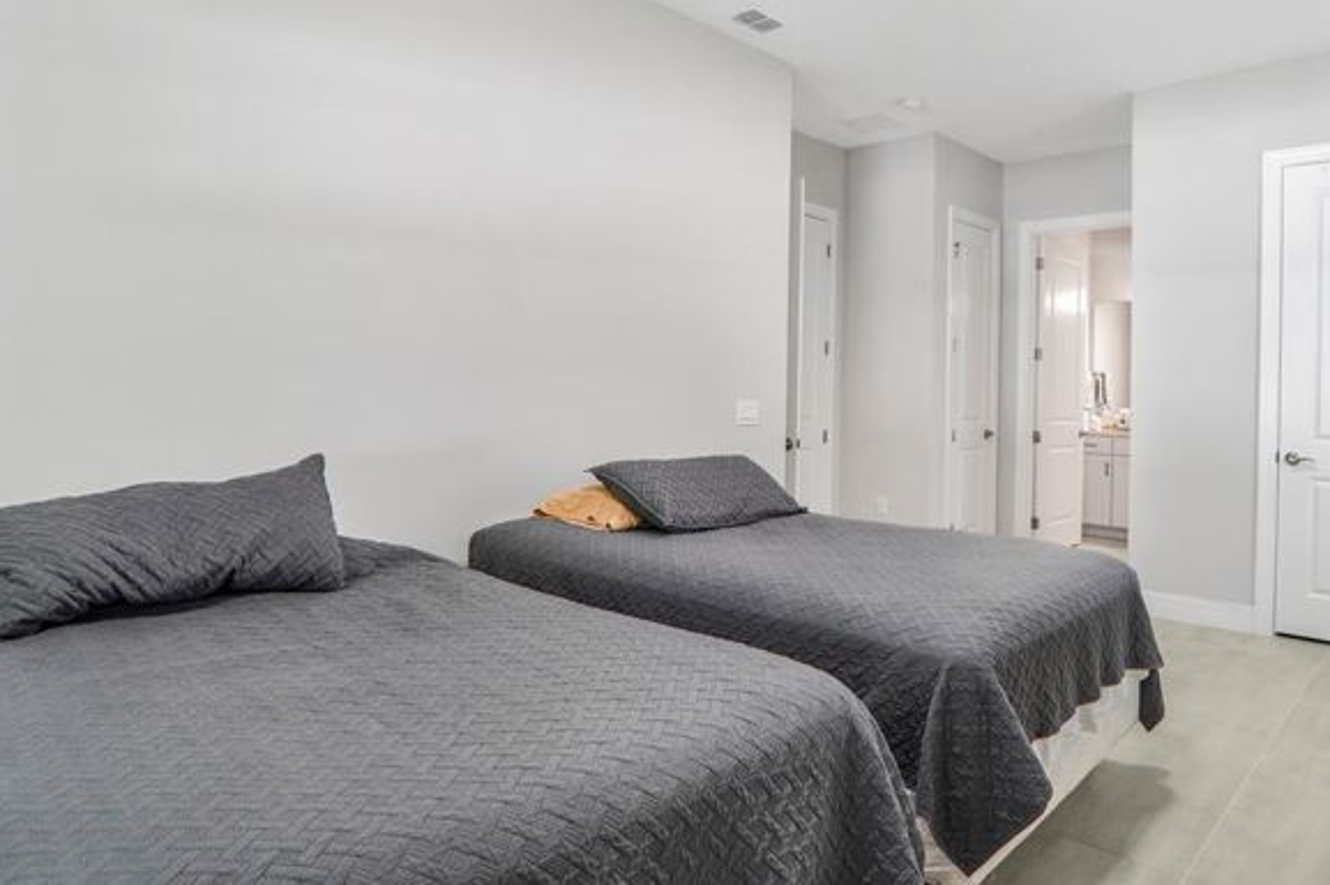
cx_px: 713
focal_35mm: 22
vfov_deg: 56.9
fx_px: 812
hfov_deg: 78.5
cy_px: 377
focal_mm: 12
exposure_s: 1/80
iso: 640
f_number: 3.2
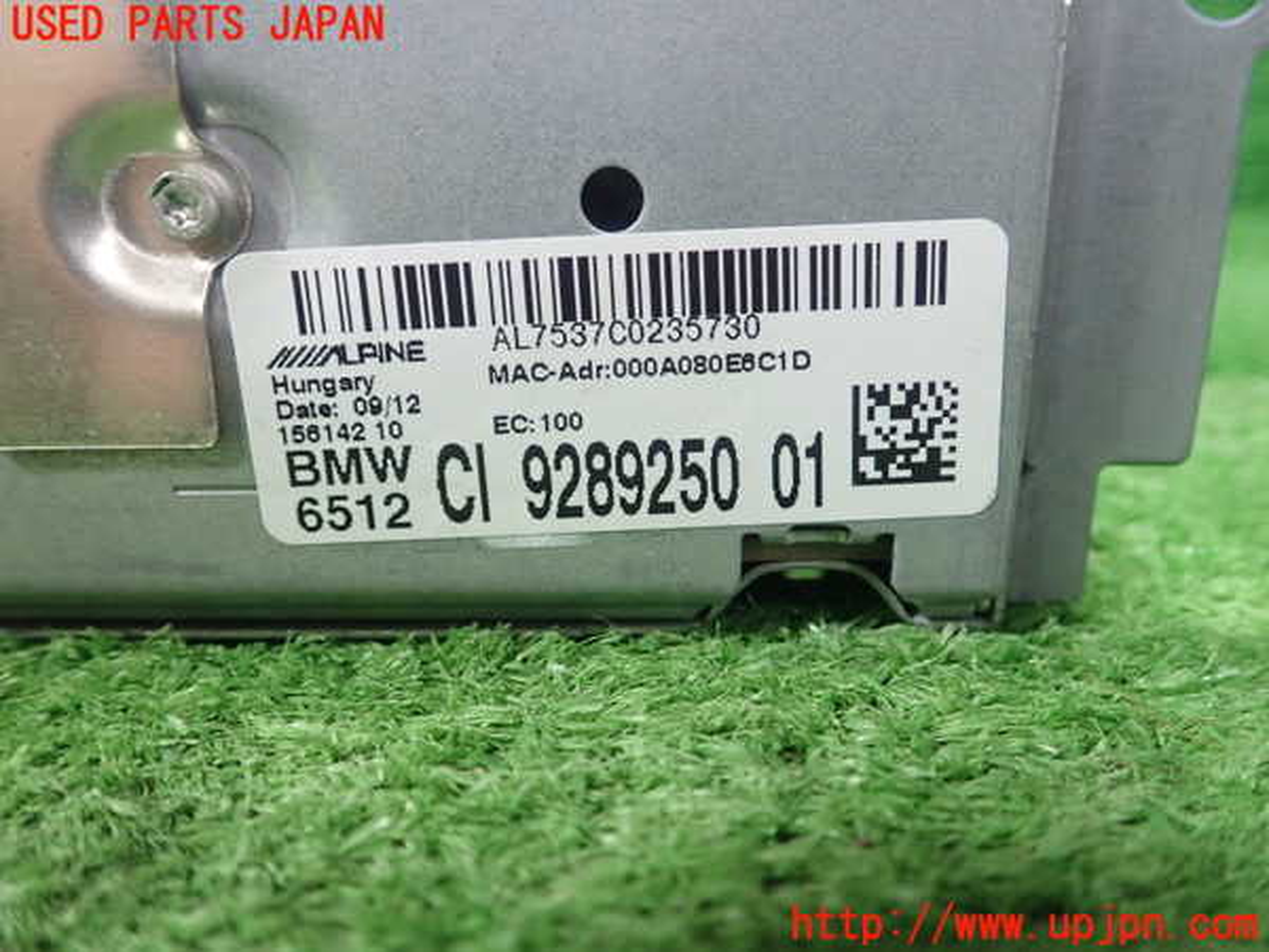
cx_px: 634
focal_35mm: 30
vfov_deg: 46.8
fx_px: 1100
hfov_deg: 60.0
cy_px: 476
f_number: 2.3
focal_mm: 5.5
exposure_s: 1/125
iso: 800
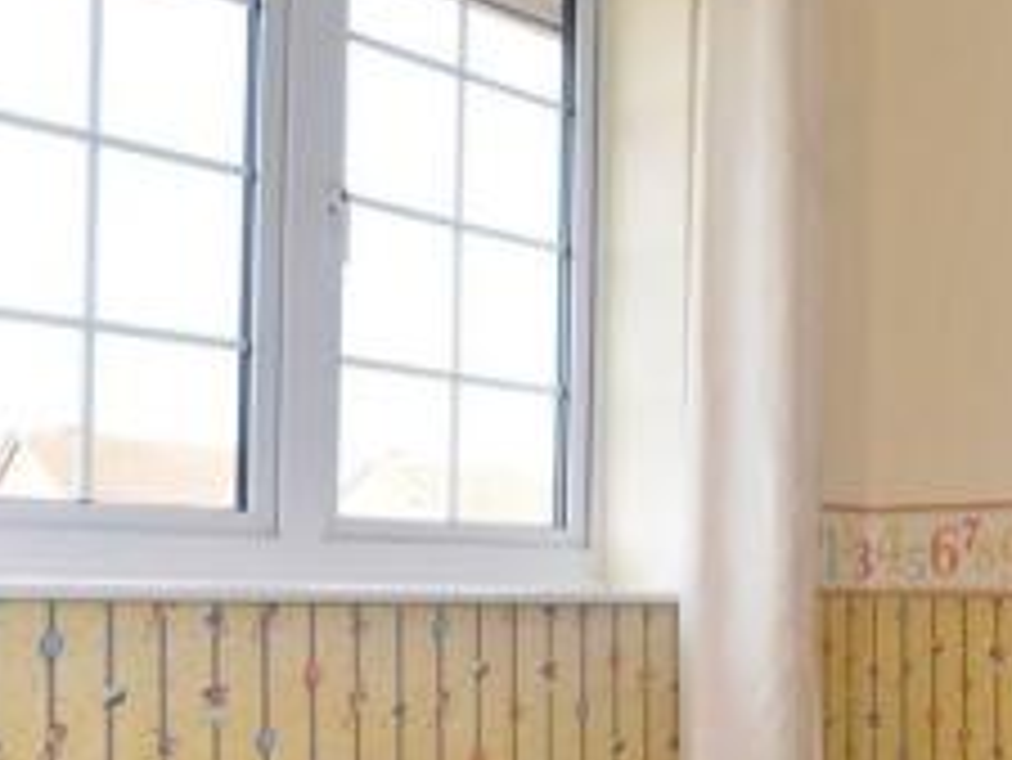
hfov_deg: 44.4
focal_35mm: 42
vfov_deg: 33.8
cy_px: 560
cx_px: 641
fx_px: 1229
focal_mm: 10
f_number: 4.5
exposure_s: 1/80
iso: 200
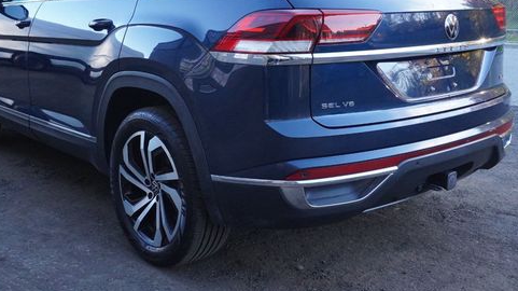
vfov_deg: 25.8
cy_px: 94
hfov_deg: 44.5
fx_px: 632
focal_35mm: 46
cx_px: 227
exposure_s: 1/250
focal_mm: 22
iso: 3200
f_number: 9
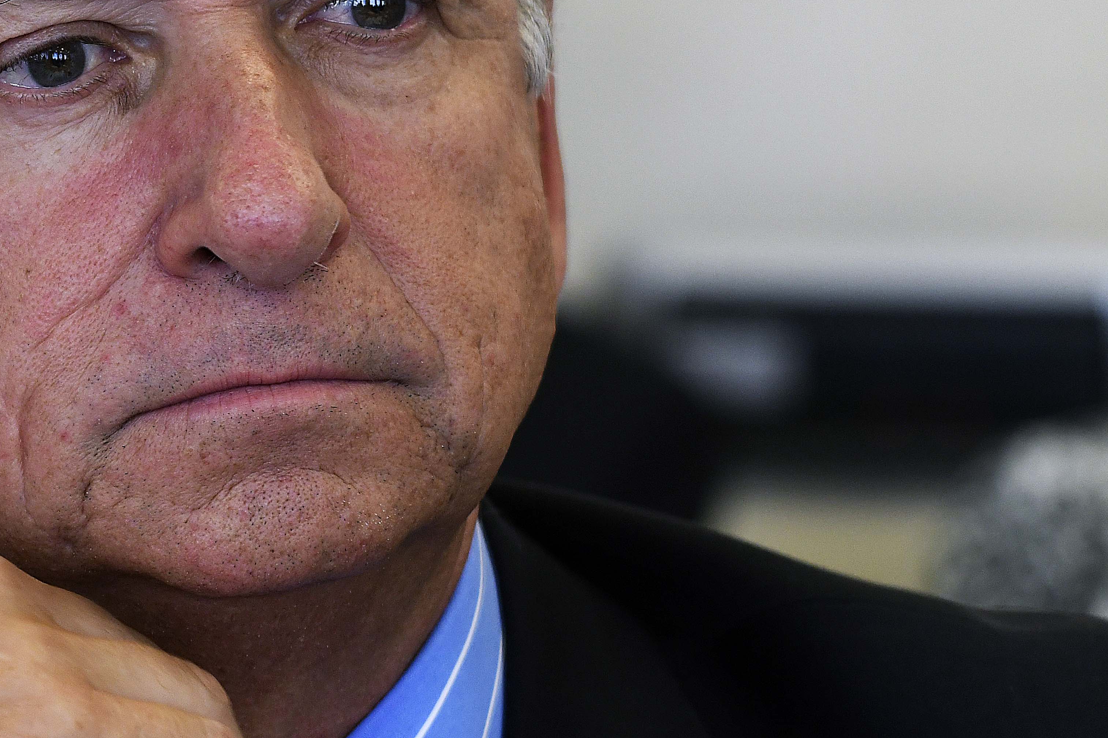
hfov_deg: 5.5
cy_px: 237
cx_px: 217
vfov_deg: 3.7
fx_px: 11445
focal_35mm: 372
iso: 1250
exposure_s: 1/125
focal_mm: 135
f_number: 5
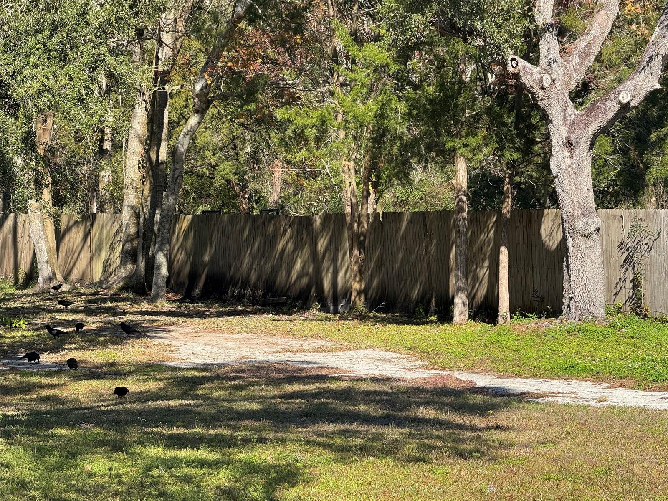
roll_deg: -0.8
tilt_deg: -2.5
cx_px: 334
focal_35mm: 120
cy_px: 250
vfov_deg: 12.3
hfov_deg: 16.4
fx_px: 2316
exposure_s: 1/581
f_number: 2.8
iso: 50
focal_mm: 15.66
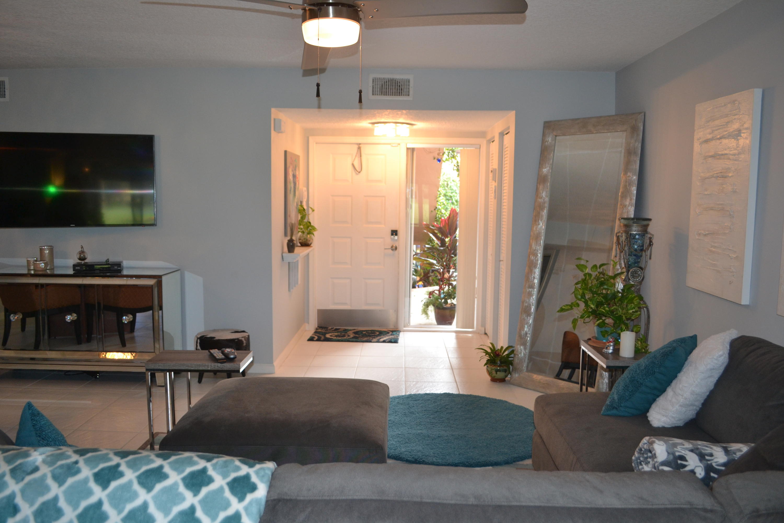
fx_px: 588
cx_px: 392
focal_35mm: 27
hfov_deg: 67.4
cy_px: 262
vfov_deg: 47.9
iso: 500
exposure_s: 1/60
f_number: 3.5
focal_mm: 18
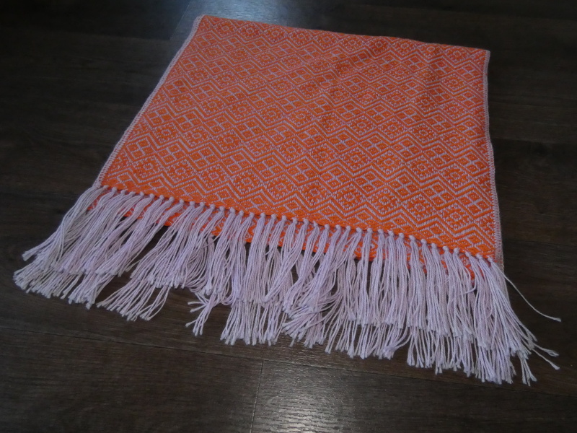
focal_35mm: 20
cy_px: 216
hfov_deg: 81.7
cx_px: 288
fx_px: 333
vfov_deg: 66.0
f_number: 2.8
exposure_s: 1/125
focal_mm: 3.6
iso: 800
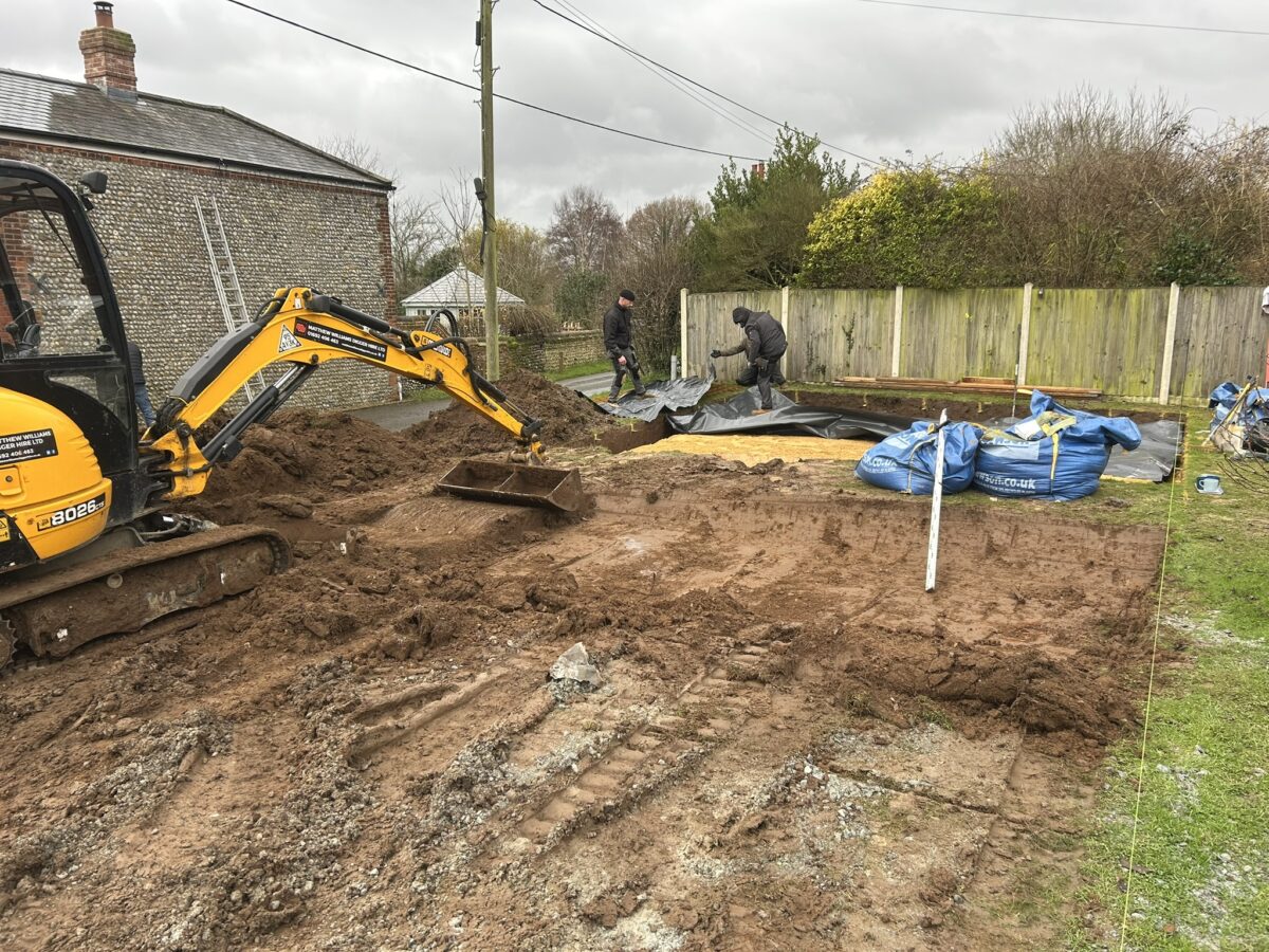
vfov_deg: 53.1
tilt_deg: -10.5
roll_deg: +1.0
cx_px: 634
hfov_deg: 67.3
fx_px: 953
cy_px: 476
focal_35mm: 26
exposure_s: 1/233
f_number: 1.5
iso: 40
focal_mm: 5.7
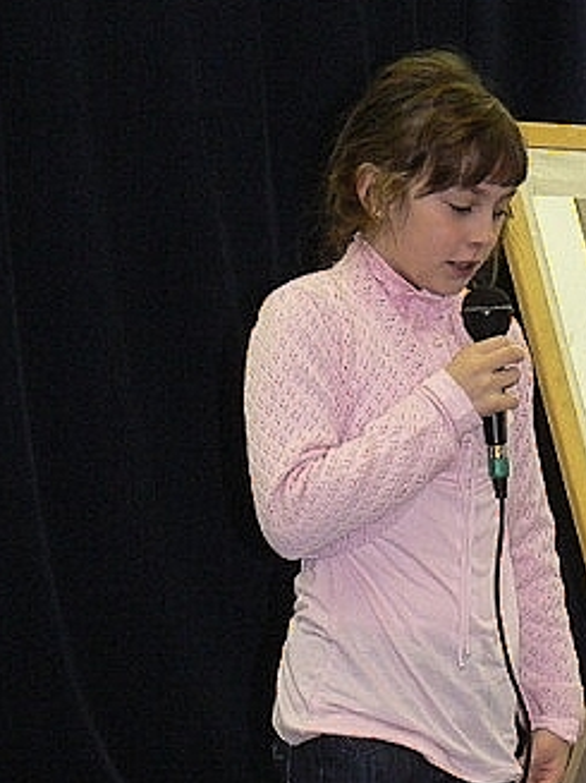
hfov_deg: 6.8
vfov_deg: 9.0
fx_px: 4946
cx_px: 548
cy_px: 730
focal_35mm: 219
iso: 200
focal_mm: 18.6
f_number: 3.2
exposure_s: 1/30
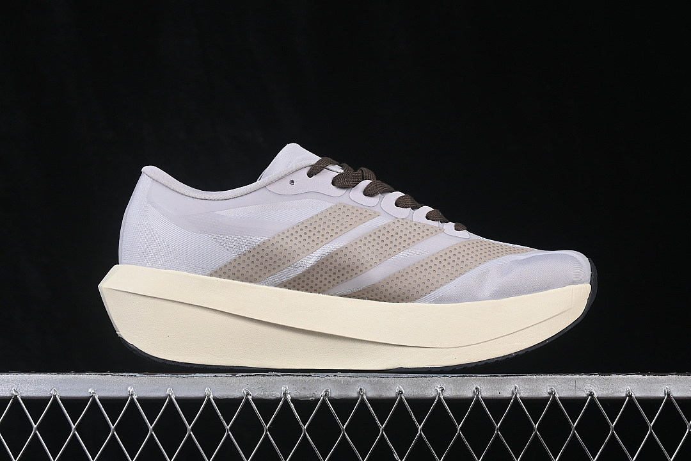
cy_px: 230
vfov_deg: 18.2
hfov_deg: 27.0
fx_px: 1439
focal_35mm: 75
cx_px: 346
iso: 160
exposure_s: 1/80
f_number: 8
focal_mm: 50
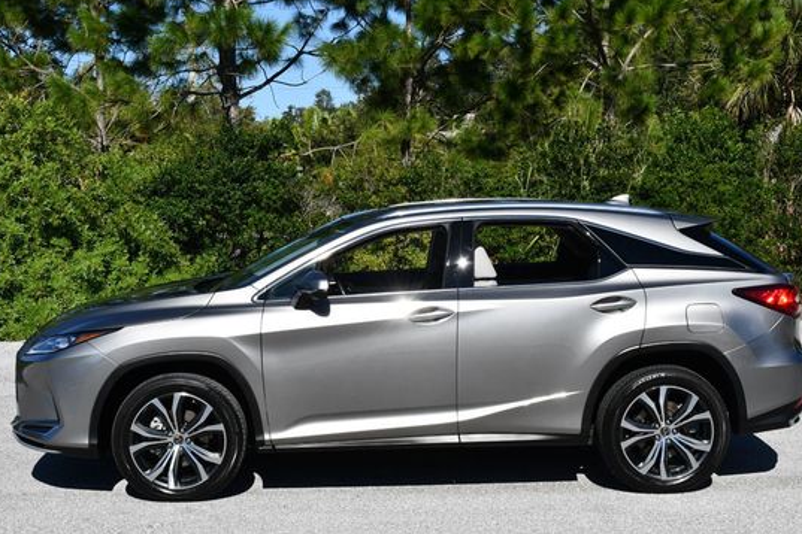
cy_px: 271
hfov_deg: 32.4
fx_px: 1381
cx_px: 411
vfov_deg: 21.9
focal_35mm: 62
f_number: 9
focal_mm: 26
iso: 100
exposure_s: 1/320
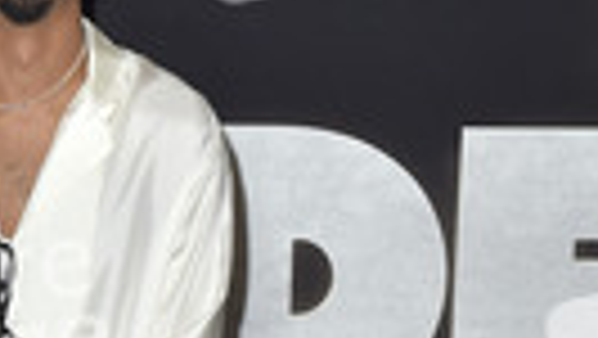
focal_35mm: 158
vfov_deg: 7.5
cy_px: 572
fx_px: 2507
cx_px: 11
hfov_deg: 13.4
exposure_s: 1/250
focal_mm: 50
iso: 500
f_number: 6.3
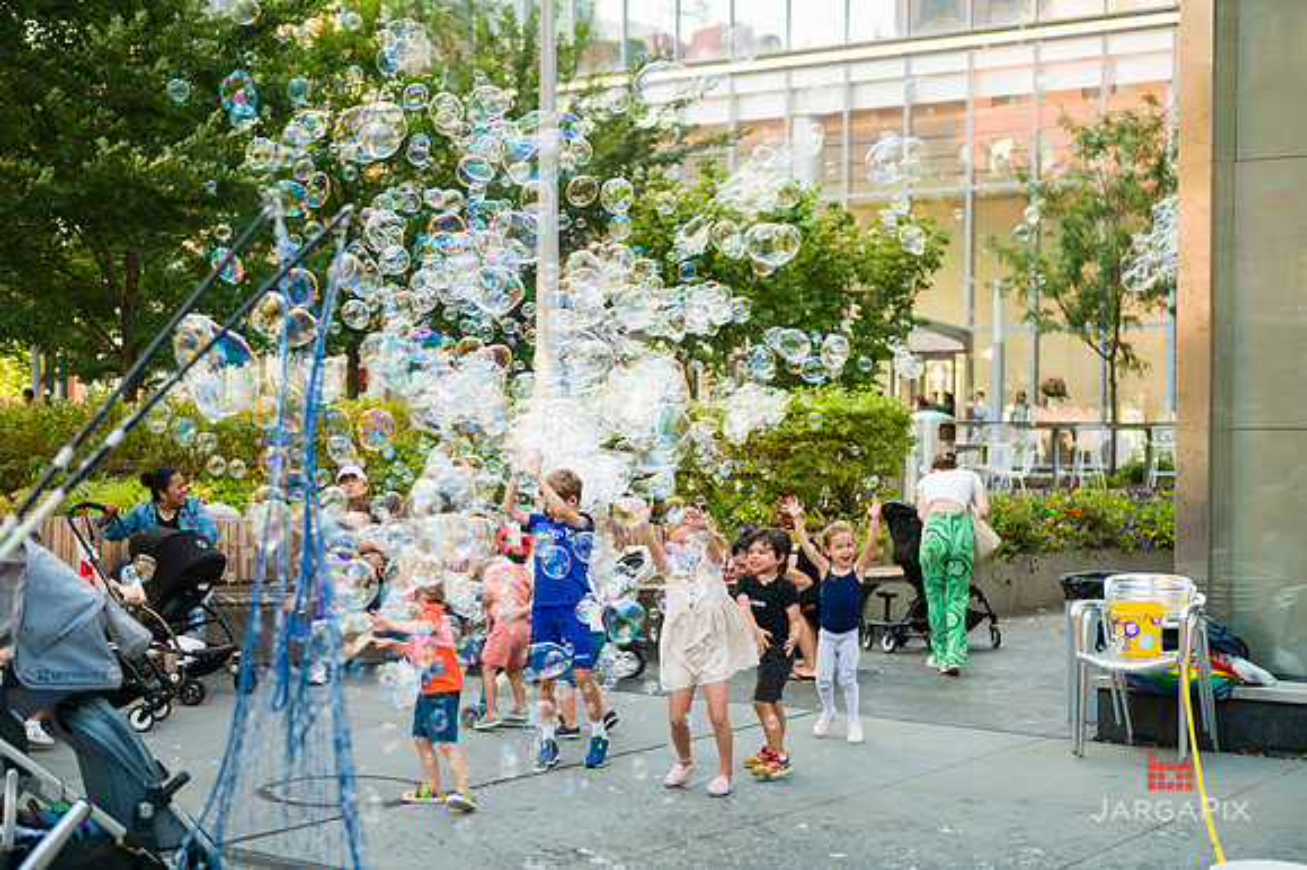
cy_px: 435
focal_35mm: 56
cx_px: 654
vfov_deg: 24.2
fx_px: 2032
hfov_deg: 35.7
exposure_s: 1/1250
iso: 1250
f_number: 3.2
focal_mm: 56
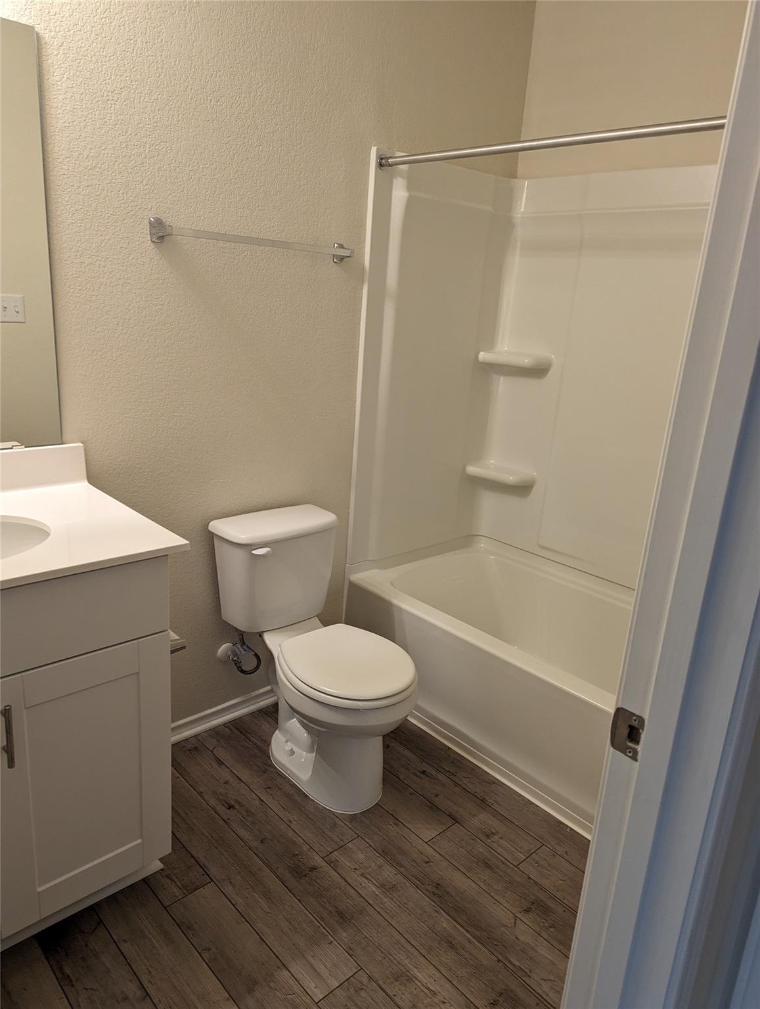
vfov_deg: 71.5
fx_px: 701
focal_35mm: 24
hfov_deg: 56.9
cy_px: 504
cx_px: 380
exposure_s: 1/120
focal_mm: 6.81
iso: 368
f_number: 1.85
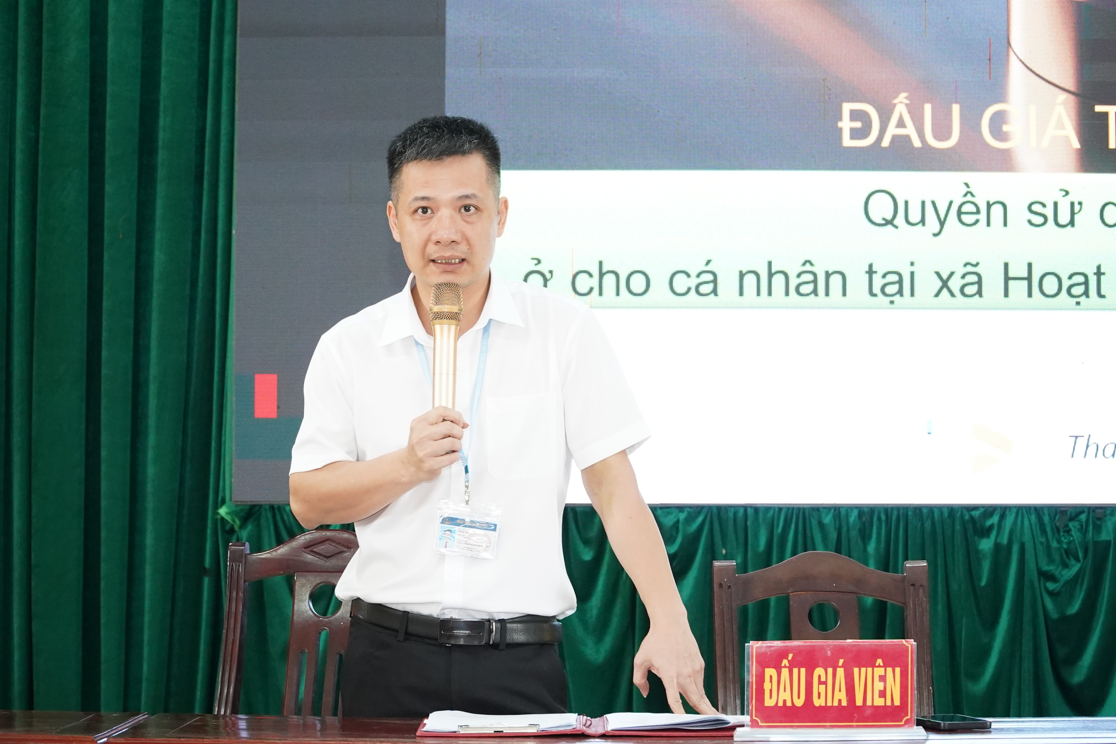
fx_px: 3286
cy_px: 372
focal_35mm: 106
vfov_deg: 12.9
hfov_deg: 19.3
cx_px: 558
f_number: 6.3
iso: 4000
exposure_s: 1/100
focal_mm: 71
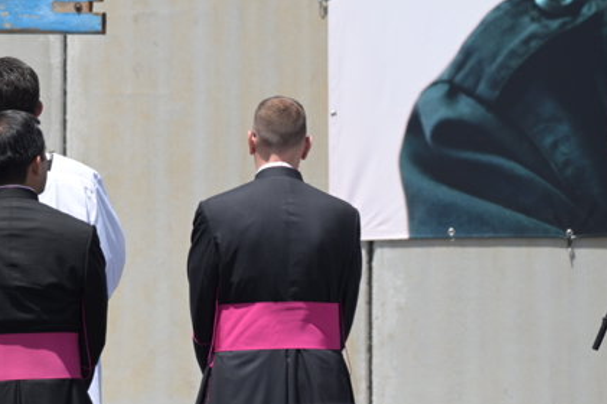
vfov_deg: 2.5
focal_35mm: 559
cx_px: -84
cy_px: 227
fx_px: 9418
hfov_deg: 3.7
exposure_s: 1/1000
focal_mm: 240
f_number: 5.6
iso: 250
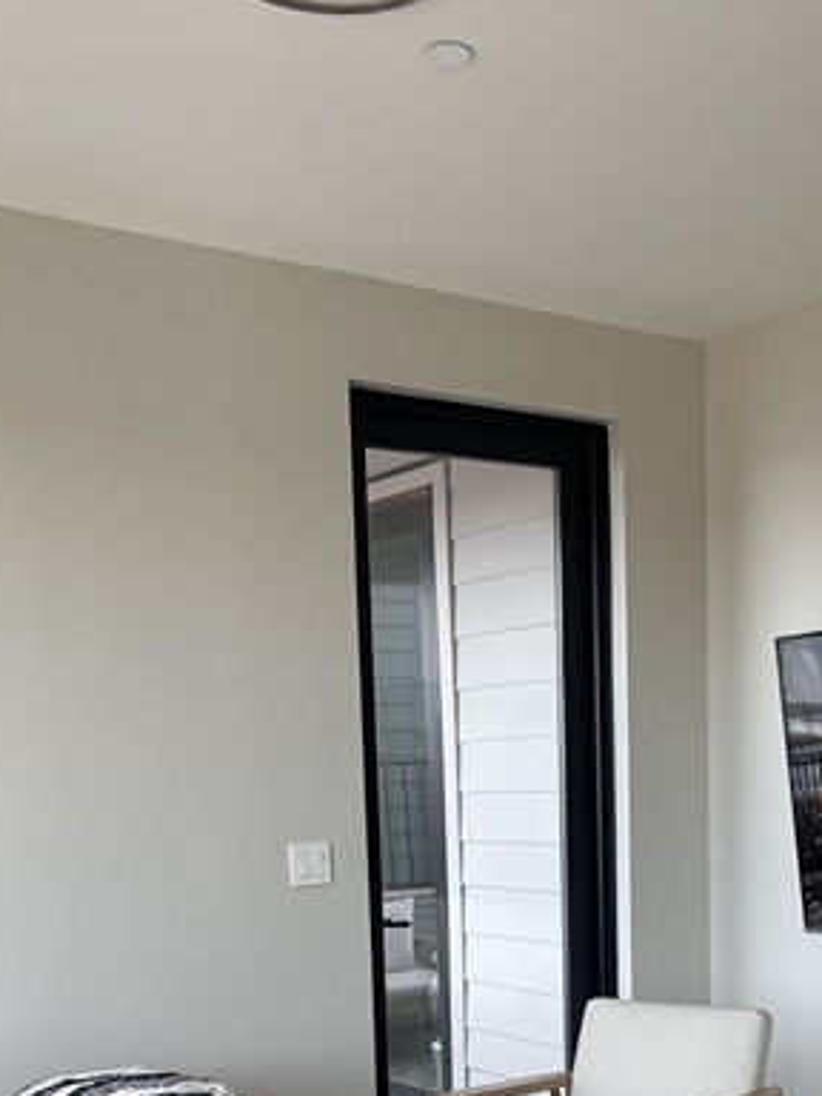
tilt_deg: -7.0
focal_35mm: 52
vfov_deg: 34.6
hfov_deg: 27.7
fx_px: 1646
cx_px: 597
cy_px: 996
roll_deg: +1.8
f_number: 1.6
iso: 40
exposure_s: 1/120
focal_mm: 4.2
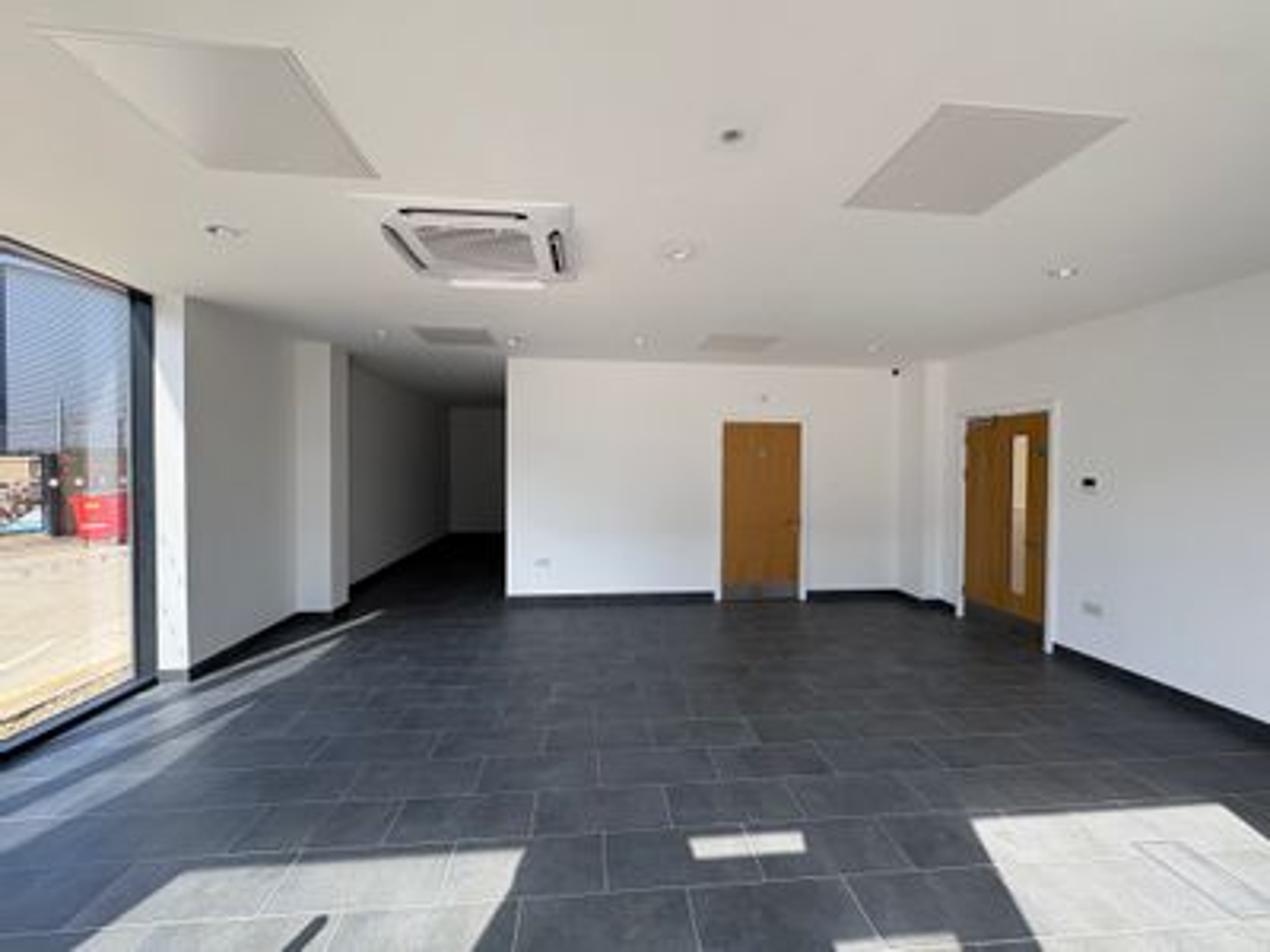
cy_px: 476
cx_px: 635
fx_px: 514
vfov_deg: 85.7
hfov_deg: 102.1
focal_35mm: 14
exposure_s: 1/99
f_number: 2.2
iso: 50
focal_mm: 2.22
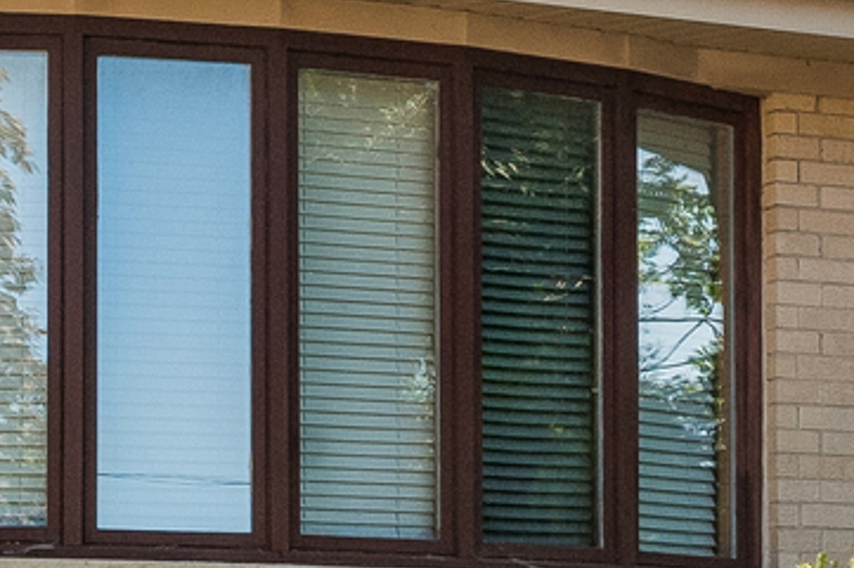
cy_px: 398
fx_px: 4053
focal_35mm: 171
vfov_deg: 8.0
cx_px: 444
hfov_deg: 12.0
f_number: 8
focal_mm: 38
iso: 400
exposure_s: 1/640
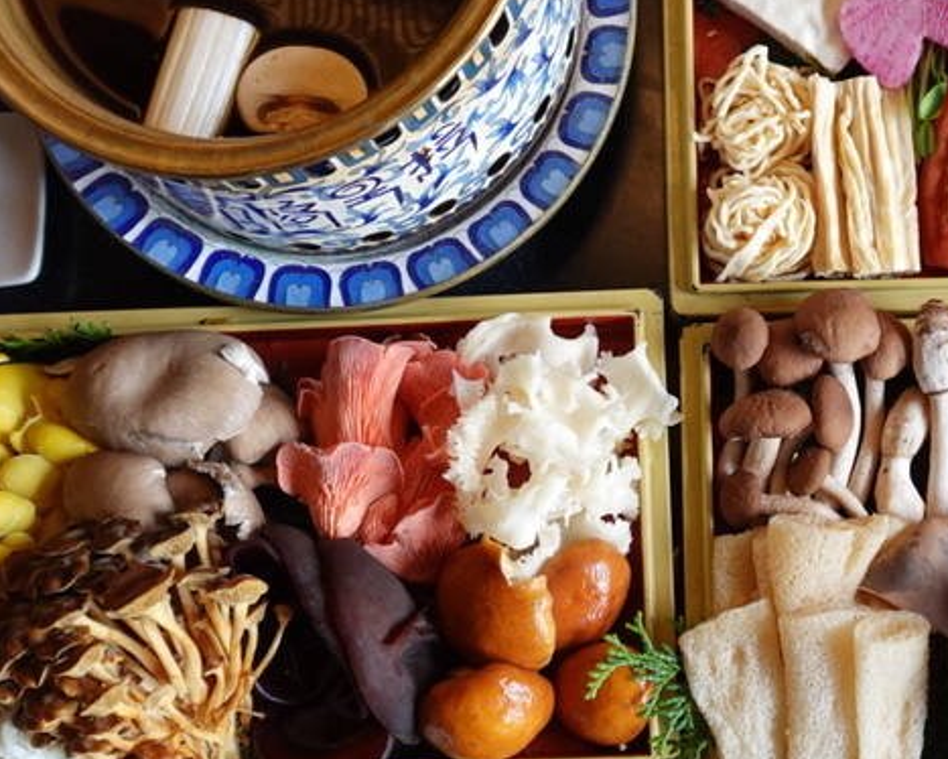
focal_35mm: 54
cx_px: 646
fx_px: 1516
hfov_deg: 34.4
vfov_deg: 28.0
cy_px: 466
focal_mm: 8.23
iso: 320
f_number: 2.5
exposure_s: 1/100
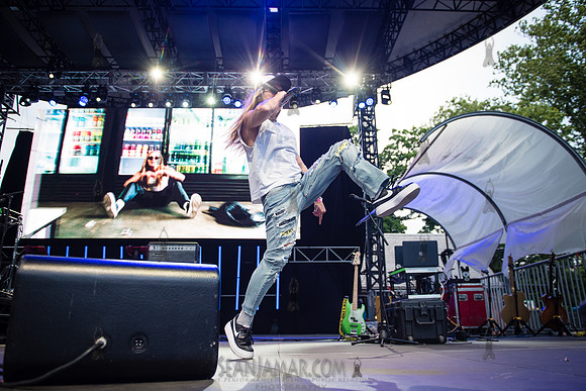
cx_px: 293
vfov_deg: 48.8
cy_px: 196
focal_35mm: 26
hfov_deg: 68.4
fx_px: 431
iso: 1000
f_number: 3.2
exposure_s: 1/800
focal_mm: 24
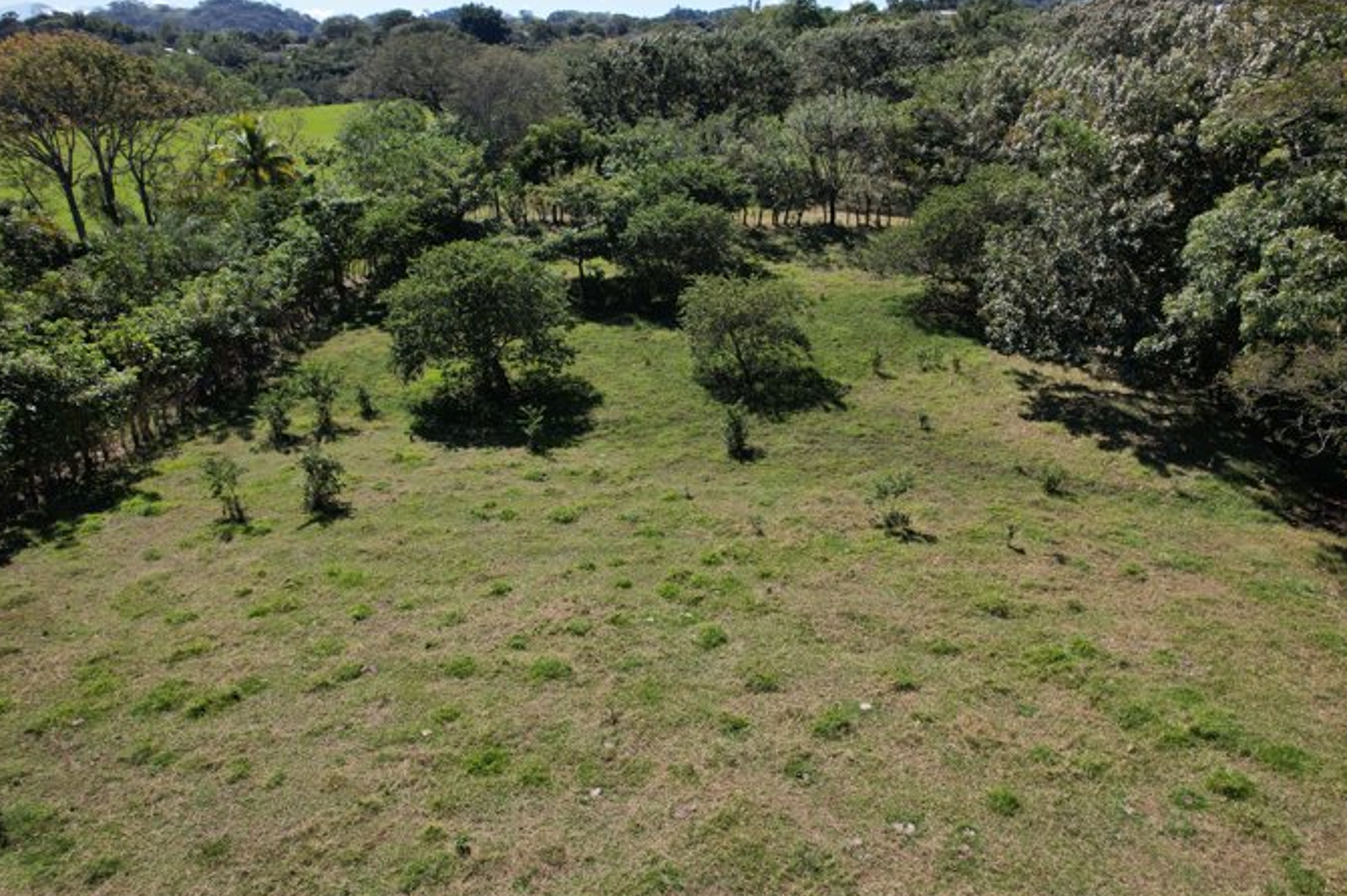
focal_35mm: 23
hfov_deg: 76.1
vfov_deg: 55.1
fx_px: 860
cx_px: 696
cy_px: 461
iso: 100
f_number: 2.8
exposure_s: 1/1600
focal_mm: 8.38
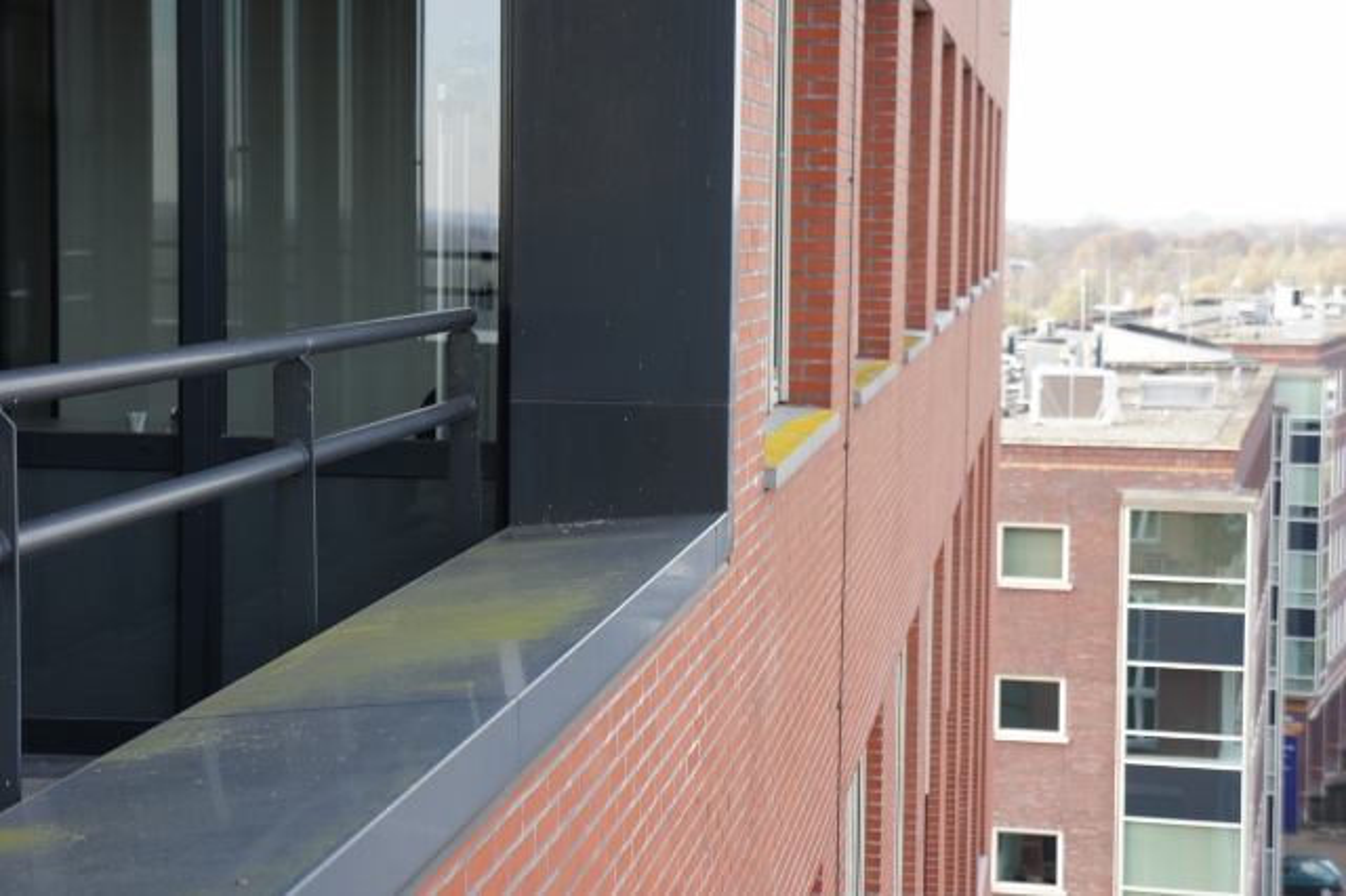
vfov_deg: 16.5
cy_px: 448
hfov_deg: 24.6
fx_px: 3083
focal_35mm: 82
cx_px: 673
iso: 200
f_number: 5.6
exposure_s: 1/100
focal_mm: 55
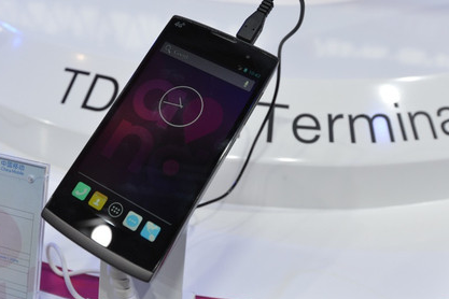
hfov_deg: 46.3
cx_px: 194
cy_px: 145
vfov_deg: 31.9
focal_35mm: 42
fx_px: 524
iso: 1000
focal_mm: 35
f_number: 8
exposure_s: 1/250
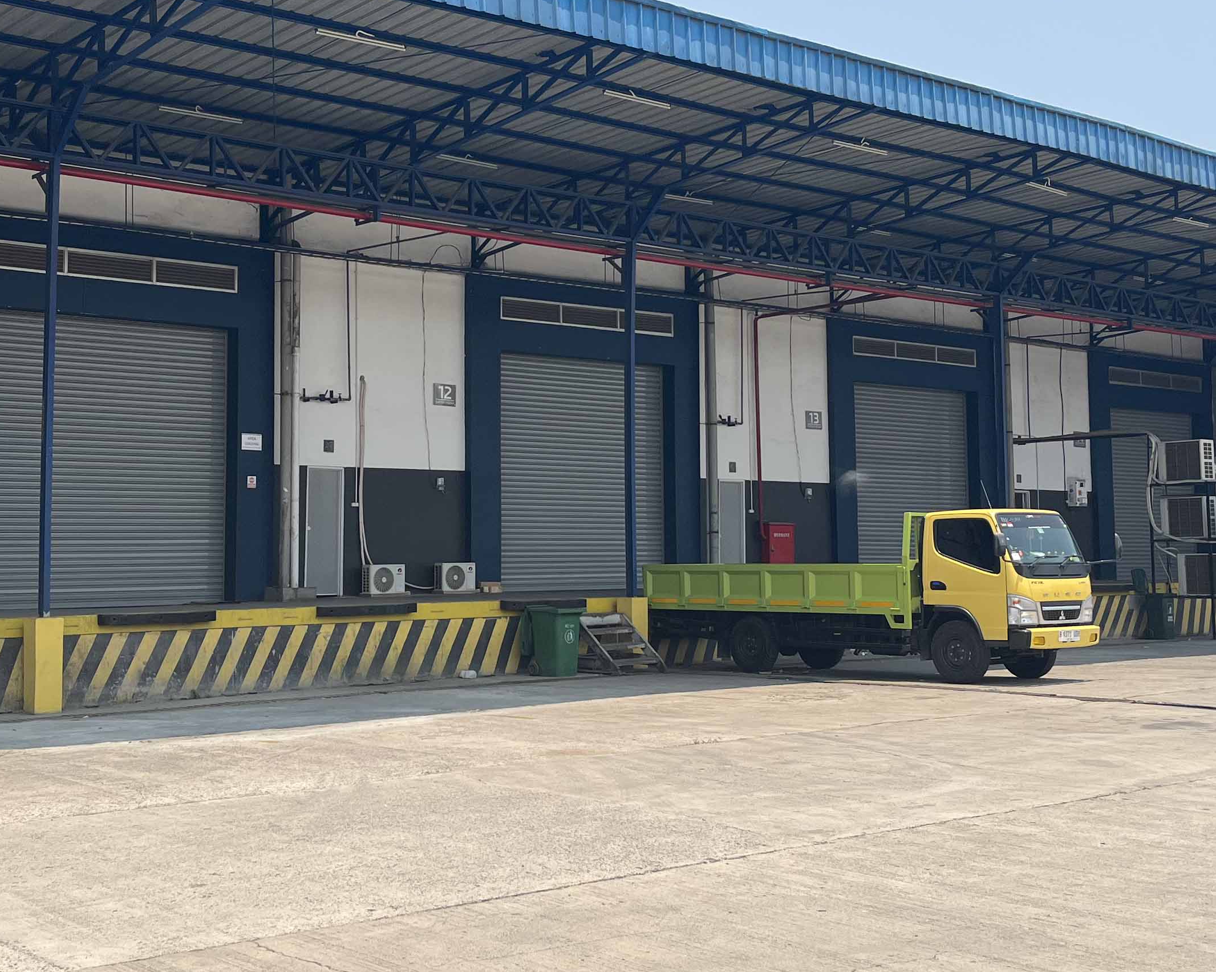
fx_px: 1727
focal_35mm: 48
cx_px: 524
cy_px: 398
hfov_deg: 38.7
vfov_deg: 31.4
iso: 50
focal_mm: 5.1
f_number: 1.6
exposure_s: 1/2309
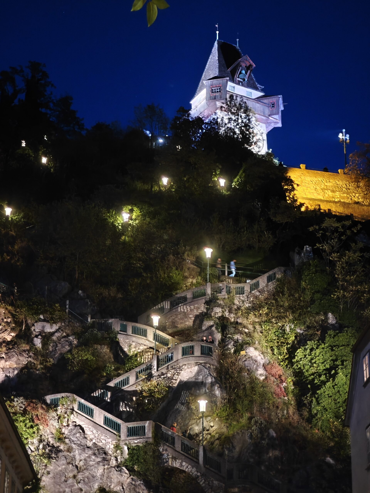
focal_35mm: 75
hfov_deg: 19.6
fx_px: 1069
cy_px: 246
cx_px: 185
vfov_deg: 26.0
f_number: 1.8
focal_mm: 12.28
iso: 2000
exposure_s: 1/6.25
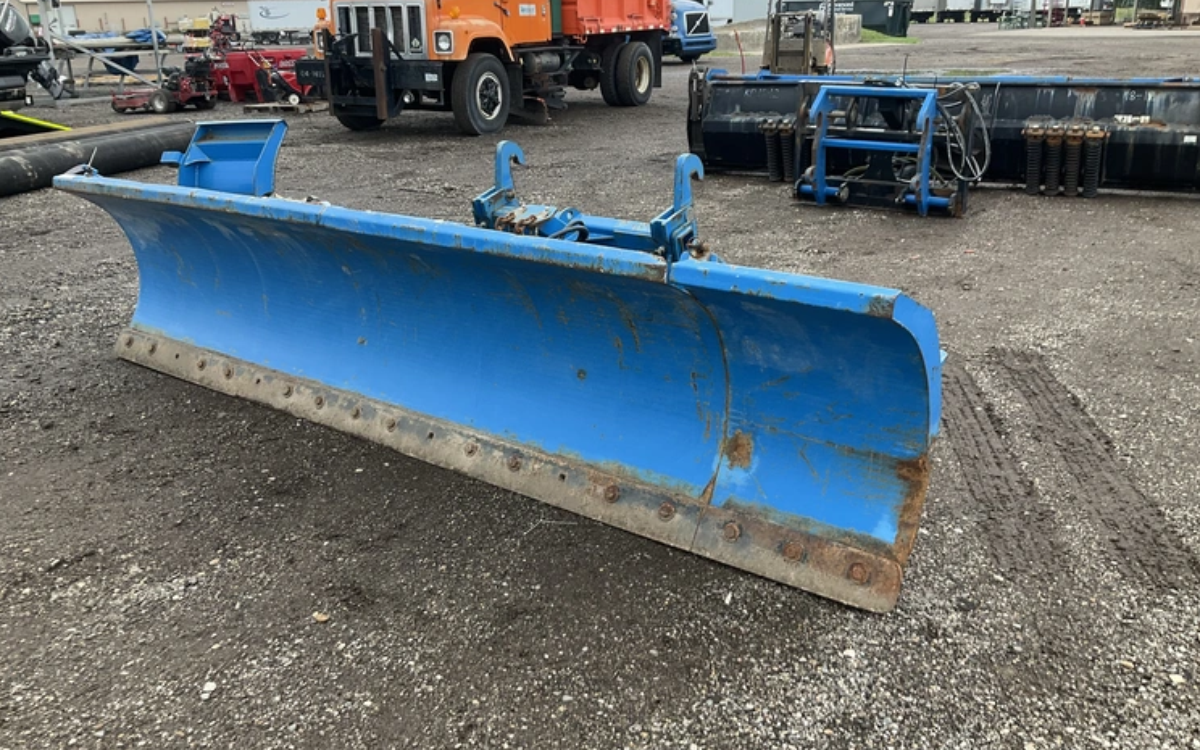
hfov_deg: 61.2
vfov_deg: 40.6
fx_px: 1014
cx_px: 598
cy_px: 343
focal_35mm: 31
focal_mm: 3
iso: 20
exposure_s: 1/122
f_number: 1.8
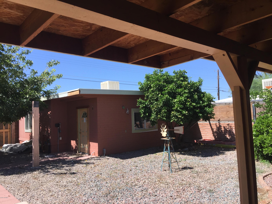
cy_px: 102
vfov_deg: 48.2
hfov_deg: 61.7
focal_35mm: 29
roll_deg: +1.9
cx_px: 136
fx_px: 228
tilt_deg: +3.1
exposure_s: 1/1582
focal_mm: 4.15
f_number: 2.2
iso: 32
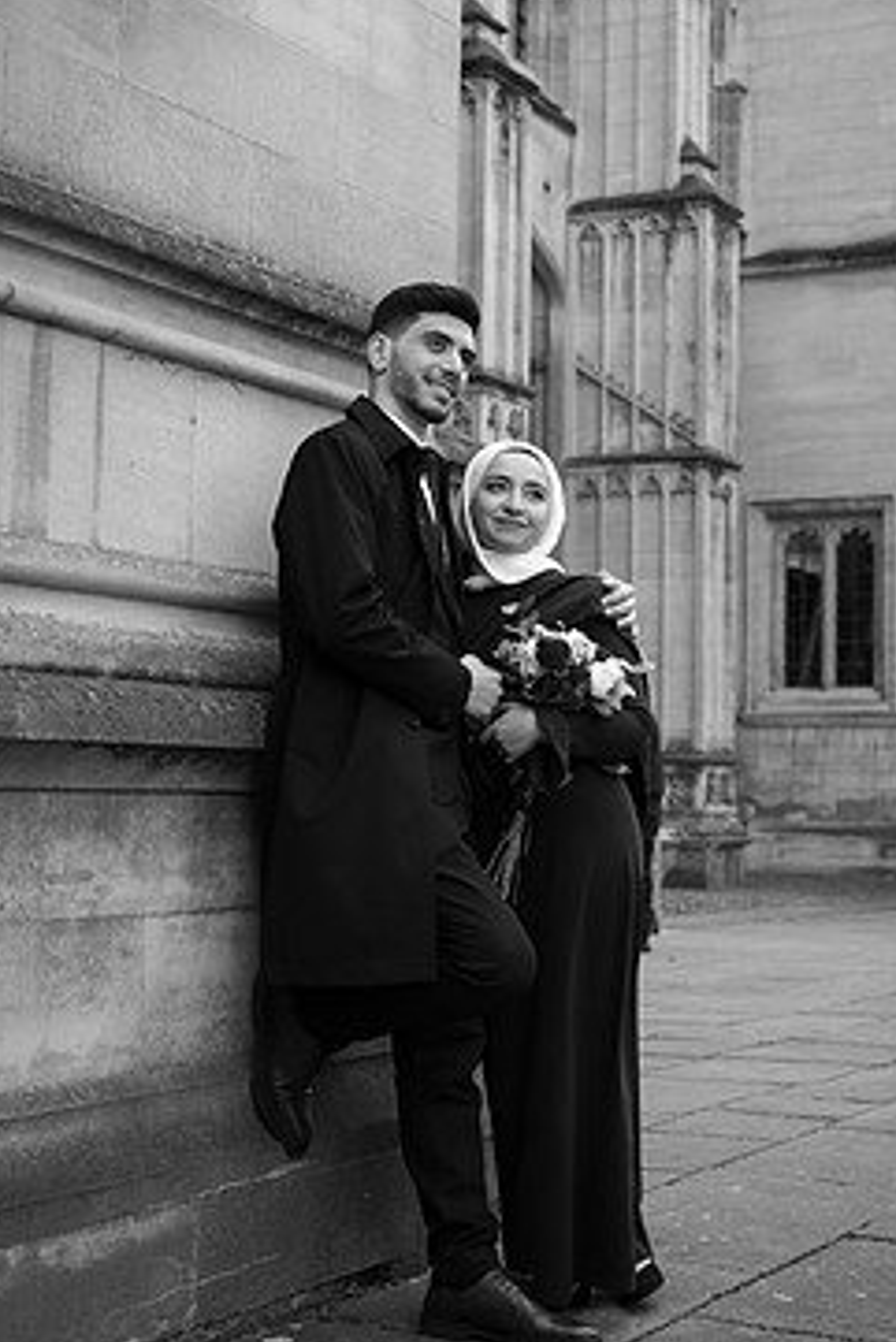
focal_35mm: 61
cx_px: 476
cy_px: 572
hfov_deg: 22.3
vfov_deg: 32.8
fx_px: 2275
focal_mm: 49
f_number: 4
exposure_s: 1/320
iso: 200
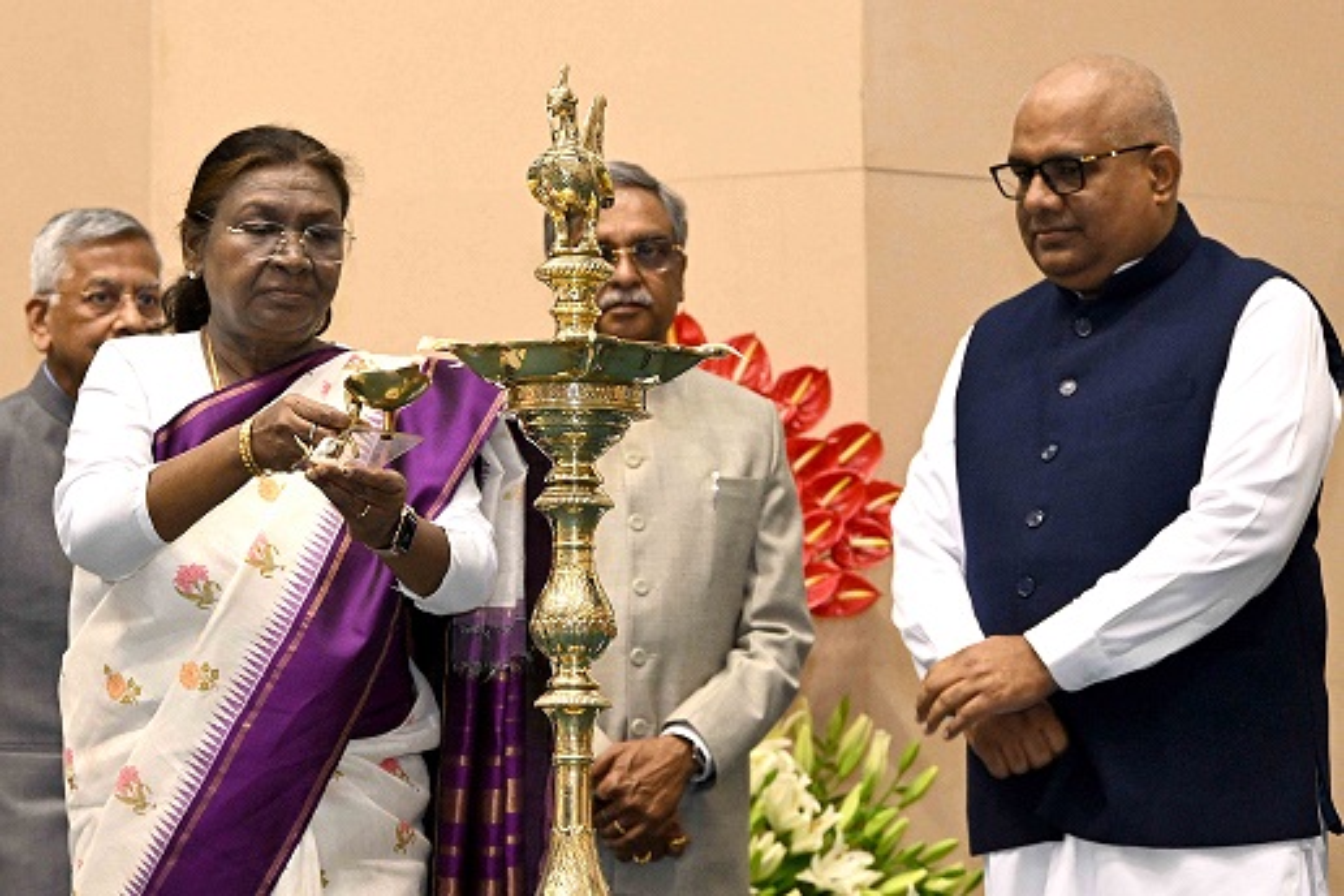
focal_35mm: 91
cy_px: 448
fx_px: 3397
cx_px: 672
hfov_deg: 22.4
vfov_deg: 15.0
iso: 2500
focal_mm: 91
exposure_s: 1/125
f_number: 6.3
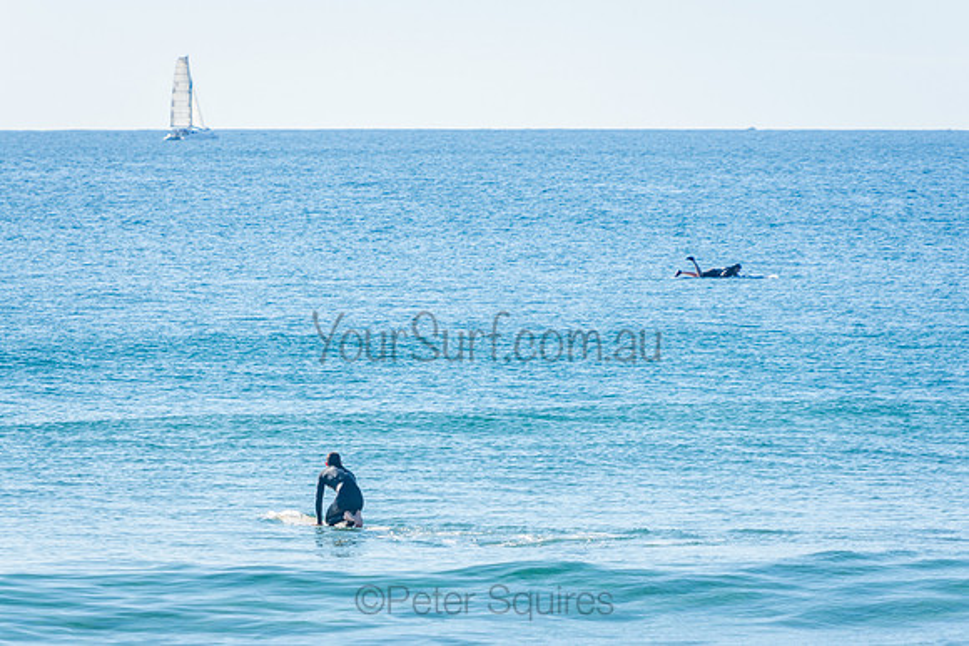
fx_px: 9881
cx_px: 484
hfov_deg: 5.6
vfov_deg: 3.7
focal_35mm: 367
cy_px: 323
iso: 250
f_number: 5.6
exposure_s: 1/1600
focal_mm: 240
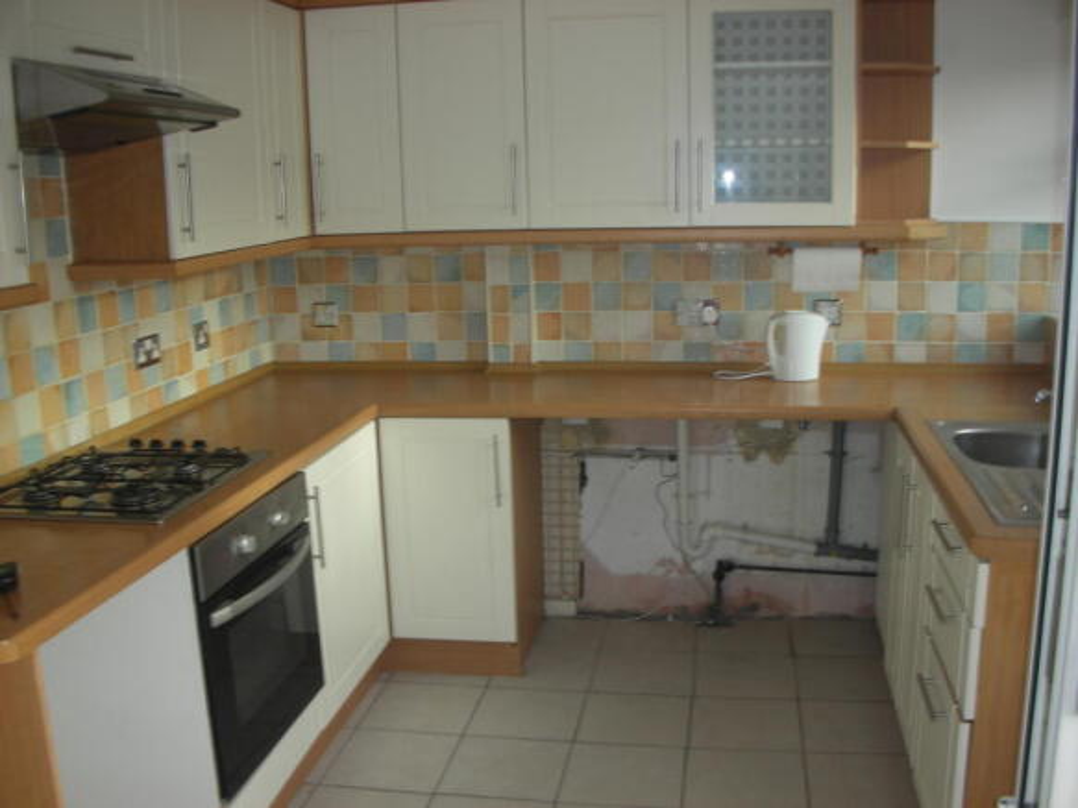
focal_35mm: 35
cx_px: 539
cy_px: 404
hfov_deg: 52.6
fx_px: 1090
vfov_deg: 40.7
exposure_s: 1/30
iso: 50
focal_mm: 5.8
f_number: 3
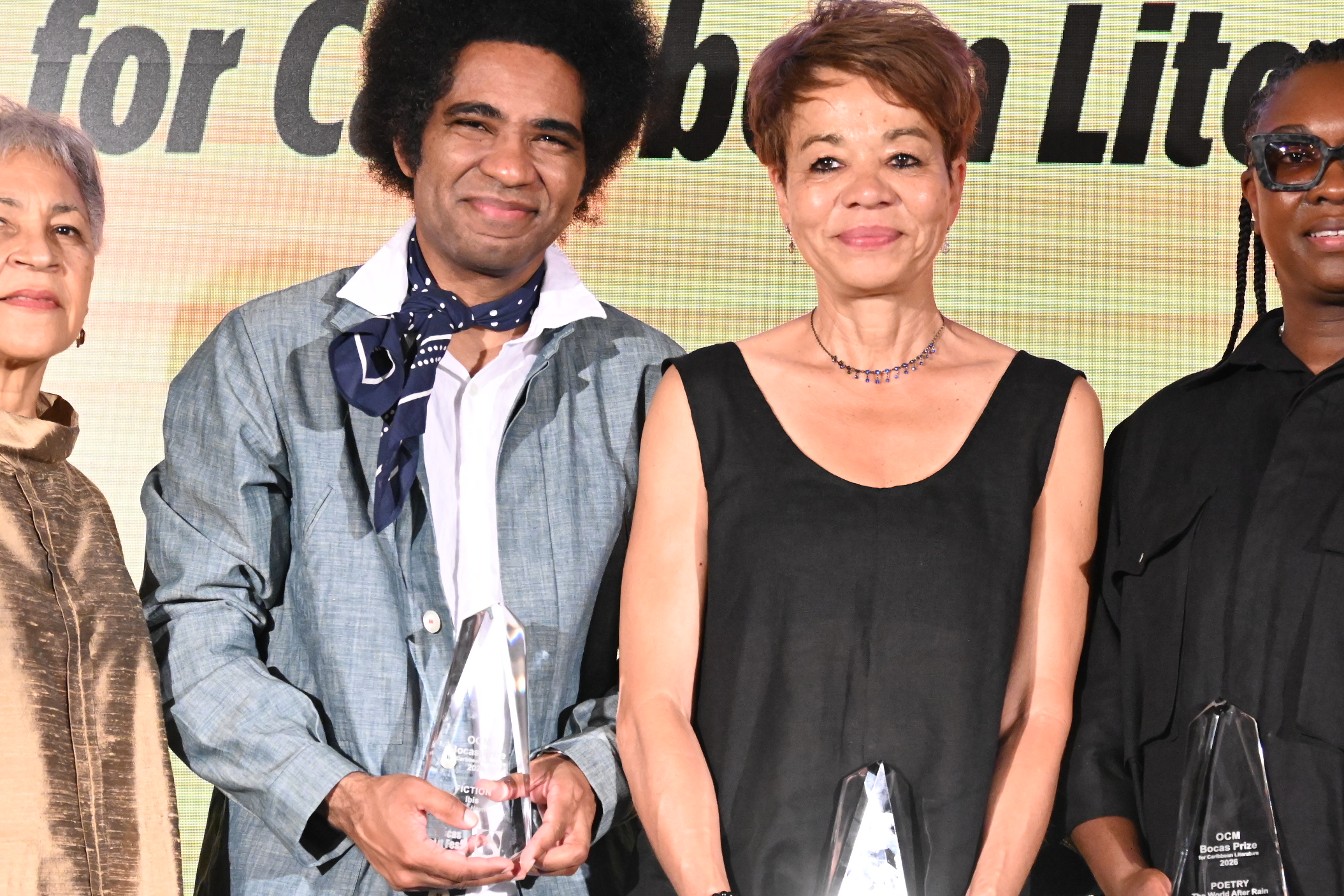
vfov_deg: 10.0
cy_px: 588
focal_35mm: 137
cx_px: 883
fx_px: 5114
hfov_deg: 14.9
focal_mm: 70
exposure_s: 1/640
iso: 4000
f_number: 3.5
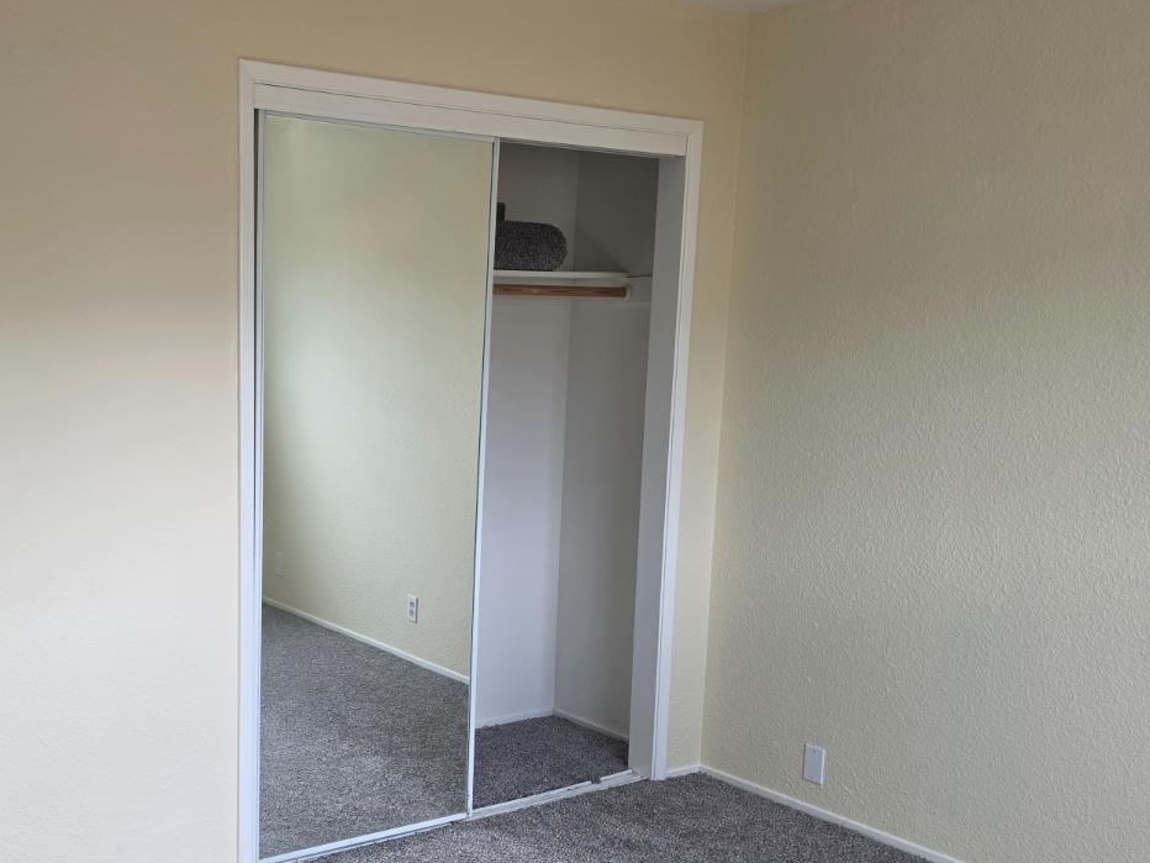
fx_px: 1229
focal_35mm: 37
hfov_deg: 48.8
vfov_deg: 38.3
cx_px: 332
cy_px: 561
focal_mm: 6.5
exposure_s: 1/180
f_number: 1.4
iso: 80
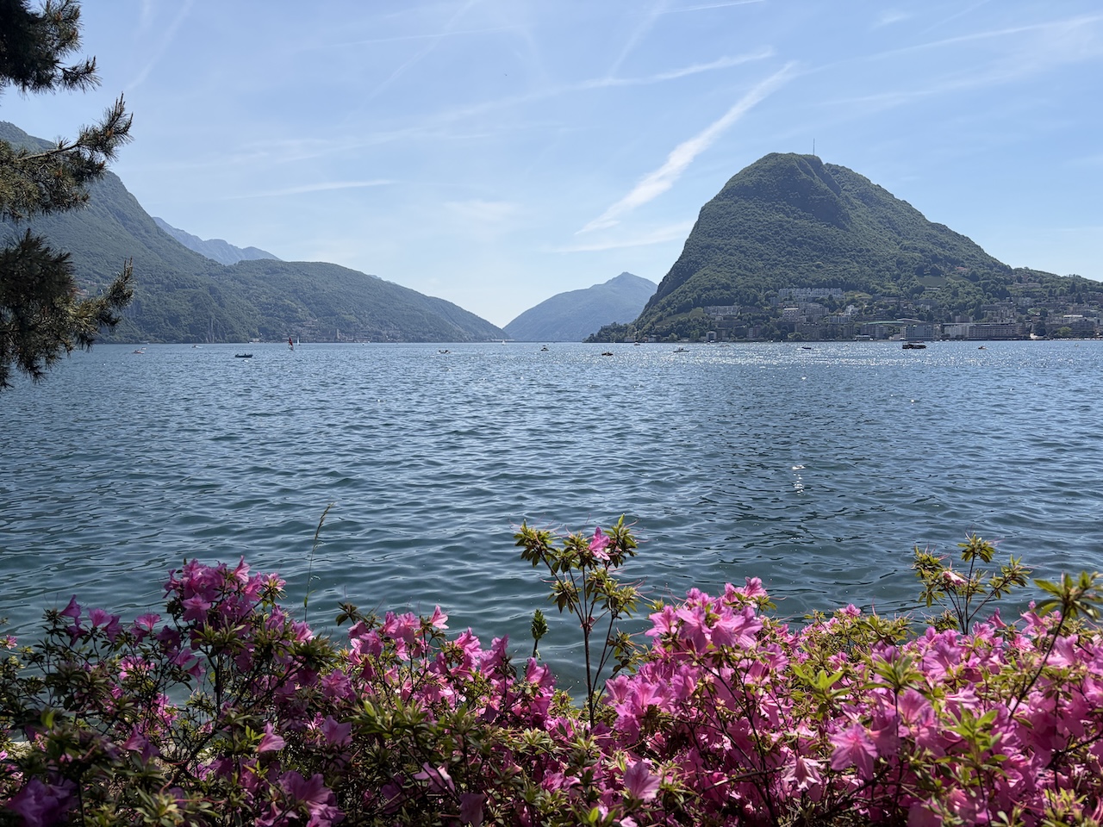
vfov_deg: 53.1
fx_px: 828
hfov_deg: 67.3
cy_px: 414
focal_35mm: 26
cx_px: 552
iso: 64
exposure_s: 1/7813
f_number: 1.6
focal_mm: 5.96
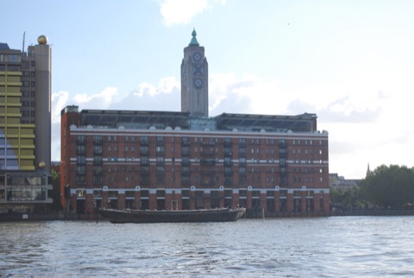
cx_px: 207
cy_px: 139
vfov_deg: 16.6
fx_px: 951
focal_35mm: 82
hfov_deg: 24.6
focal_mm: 55
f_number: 5.6
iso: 200
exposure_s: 1/800
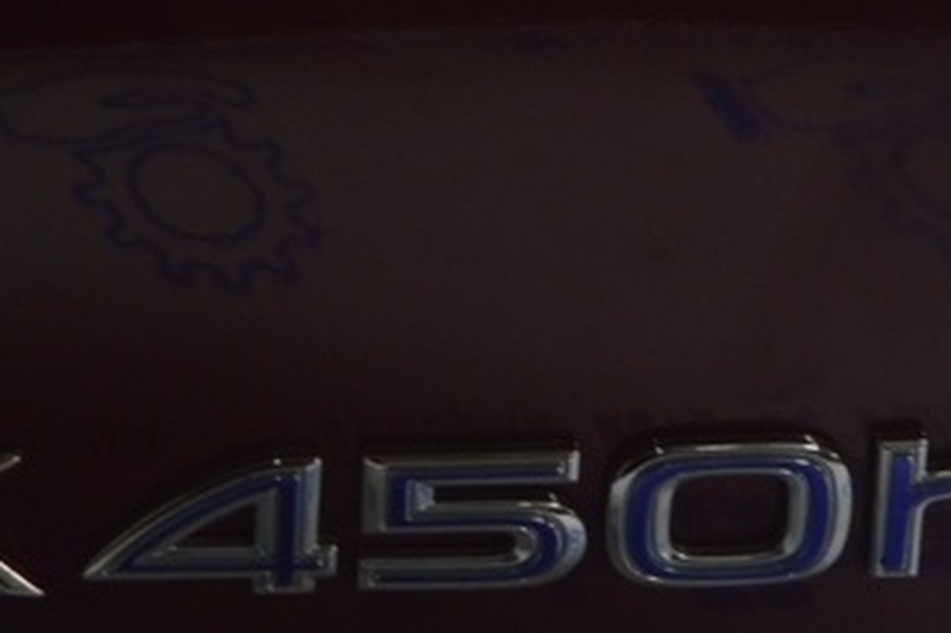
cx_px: 82
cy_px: 90
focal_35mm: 228
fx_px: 6020
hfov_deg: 9.0
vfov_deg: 6.0
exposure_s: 1/40
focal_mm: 48
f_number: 5.3
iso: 400
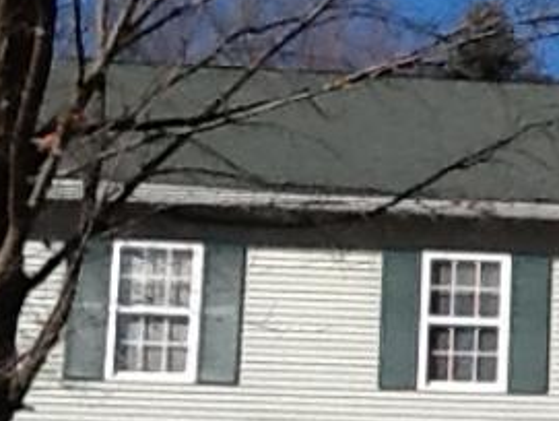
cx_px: 910
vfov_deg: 9.0
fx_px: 2684
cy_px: 264
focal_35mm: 166
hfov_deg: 11.3
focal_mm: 2.03
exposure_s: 1/1783
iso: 40
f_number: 2.4
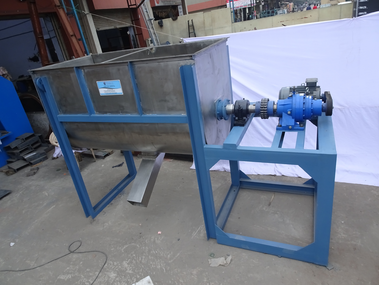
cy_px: 142
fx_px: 263
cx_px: 190
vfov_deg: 56.8
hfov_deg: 71.6
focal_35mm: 24
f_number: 3.5
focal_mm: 4.1
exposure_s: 1/30
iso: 320
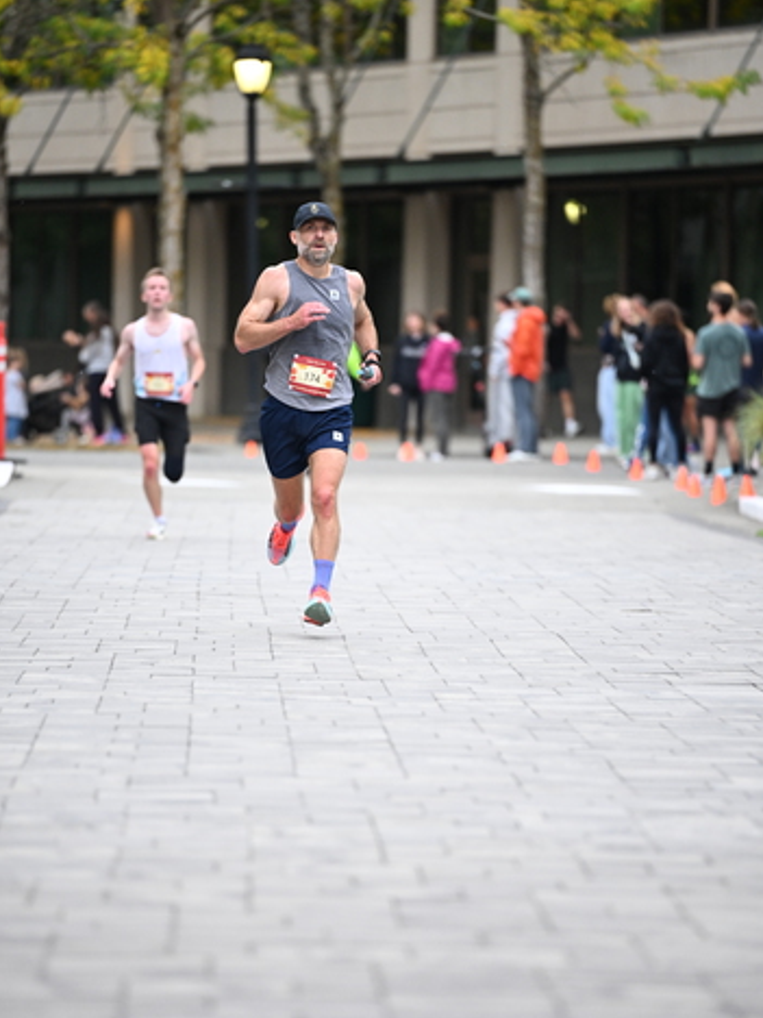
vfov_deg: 8.8
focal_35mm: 226
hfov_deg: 6.6
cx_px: 390
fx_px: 6642
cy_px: 548
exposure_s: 1/1250
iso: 1600
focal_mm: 200
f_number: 2.8
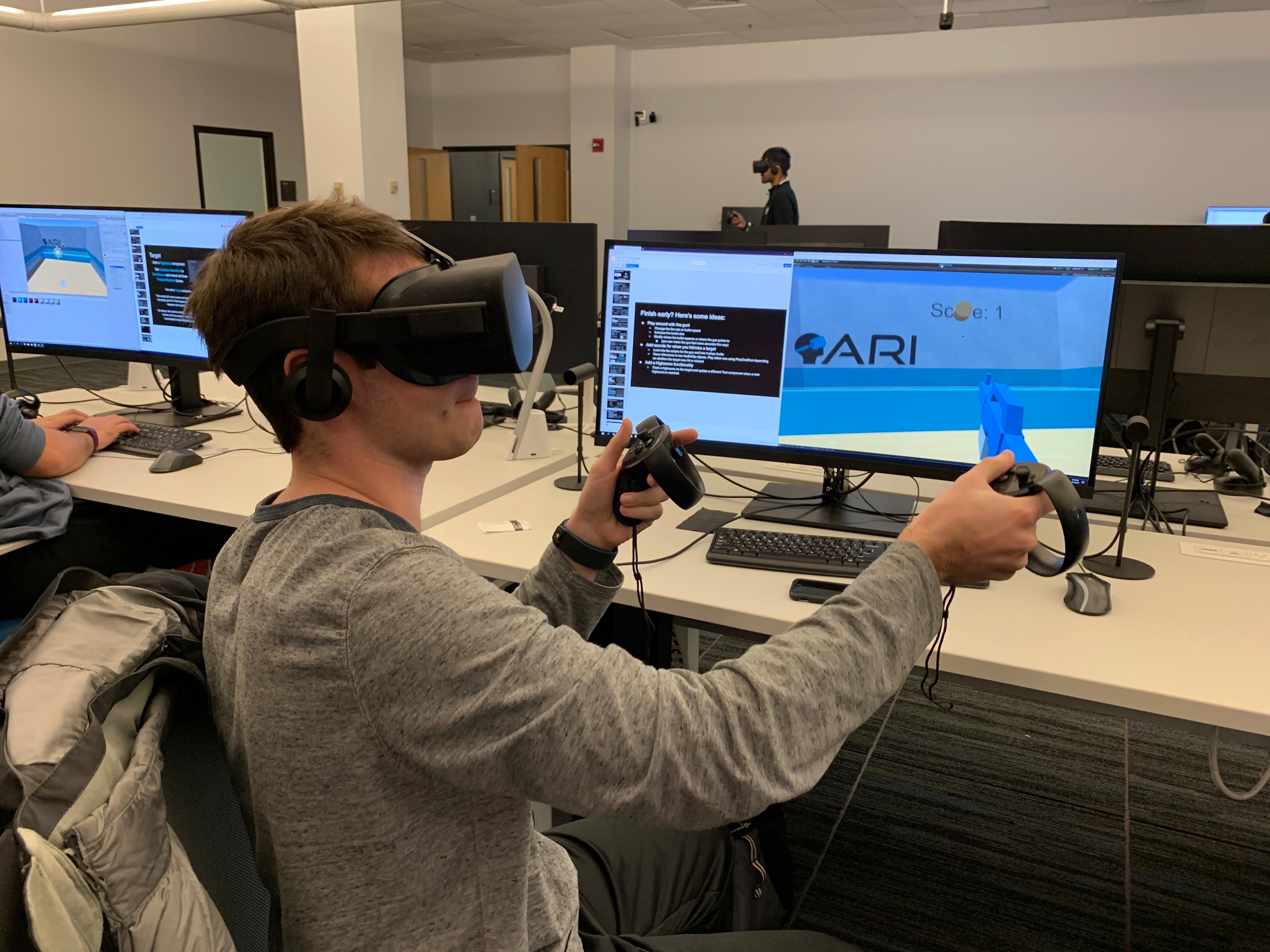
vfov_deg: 53.1
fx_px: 954
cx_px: 635
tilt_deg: -14.3
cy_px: 476
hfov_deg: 67.3
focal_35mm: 26
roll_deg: -0.2
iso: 160
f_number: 1.8
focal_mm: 4.25
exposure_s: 1/60
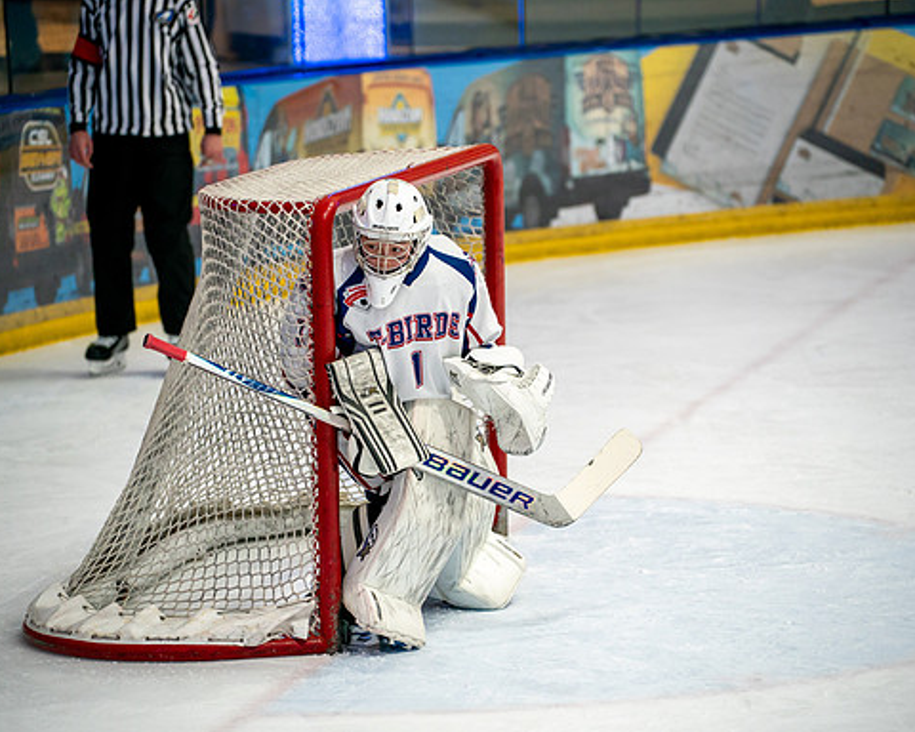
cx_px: 450
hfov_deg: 11.4
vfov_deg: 9.1
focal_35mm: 170
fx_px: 4604
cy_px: 367
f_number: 3.2
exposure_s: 1/800
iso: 2500
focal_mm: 150
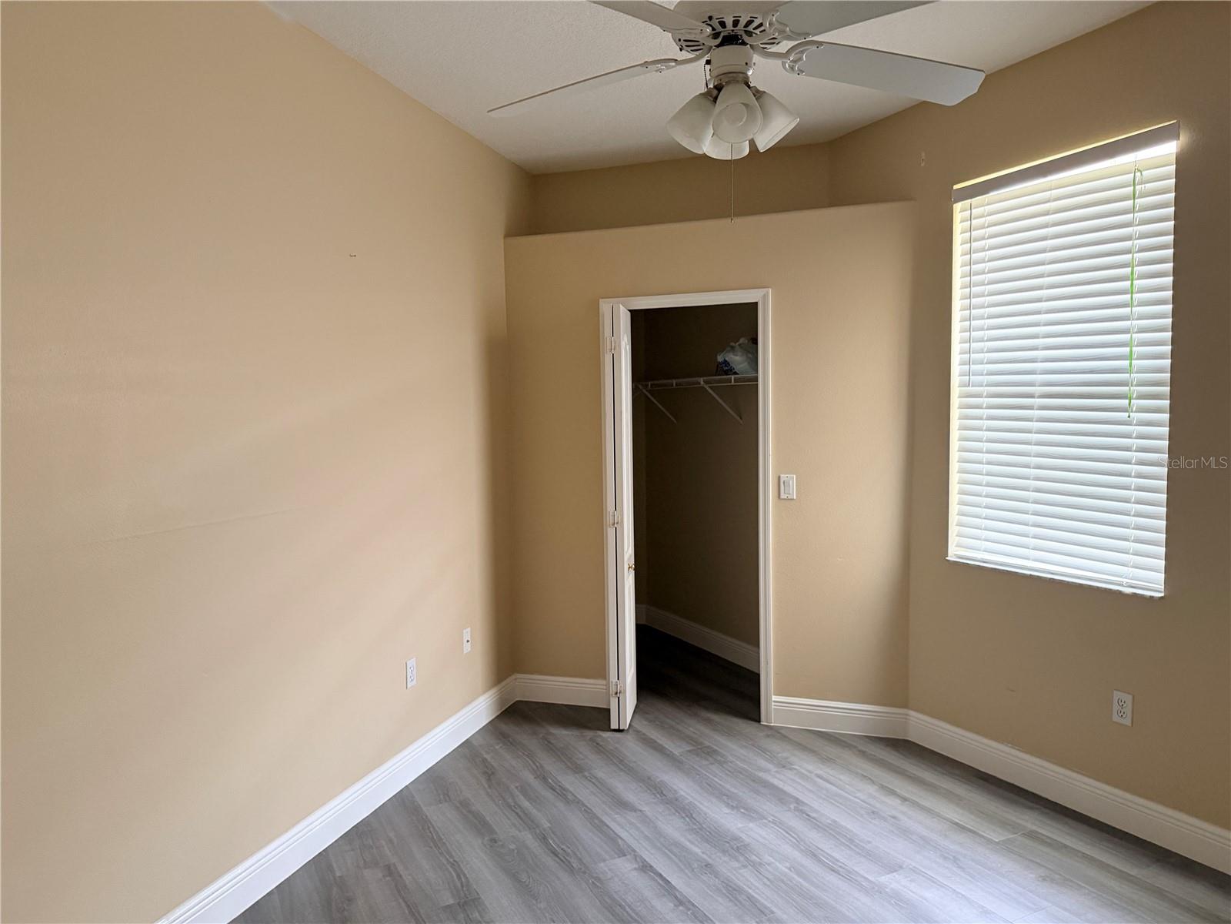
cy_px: 462
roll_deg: +0.9
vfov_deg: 56.8
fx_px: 853
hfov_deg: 71.6
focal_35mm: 24
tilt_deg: -4.0
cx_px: 616
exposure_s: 1/60
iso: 400
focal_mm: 6.76
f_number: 1.78
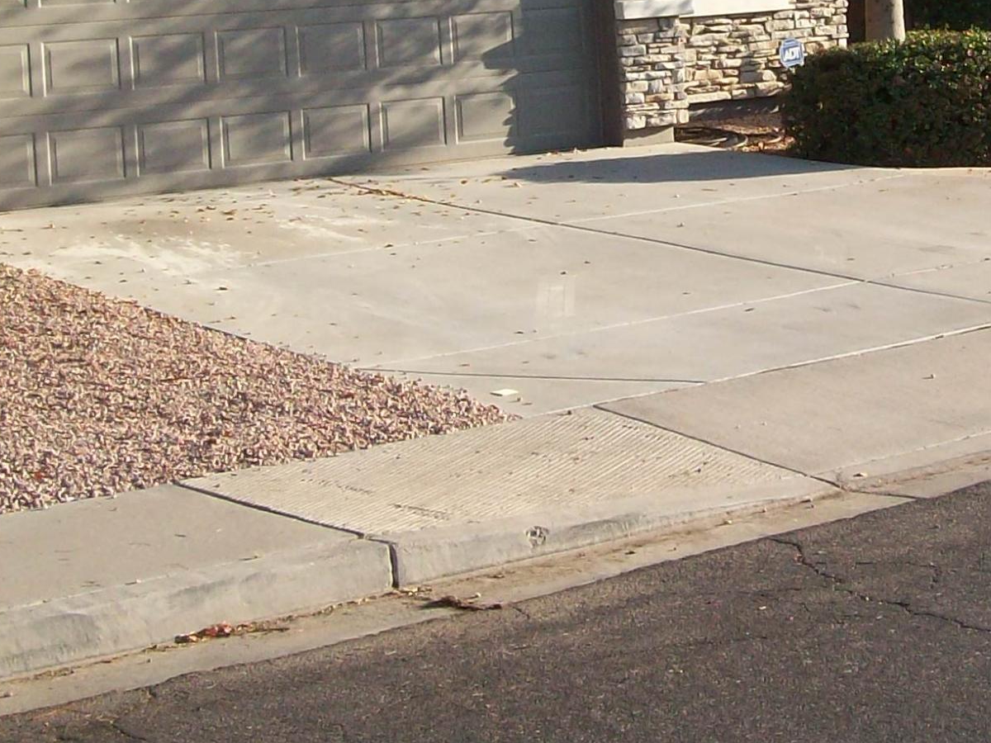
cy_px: -19
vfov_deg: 16.1
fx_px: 2577
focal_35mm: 90
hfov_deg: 21.6
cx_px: 764
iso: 80
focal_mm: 6
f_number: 4.8
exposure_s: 1/246
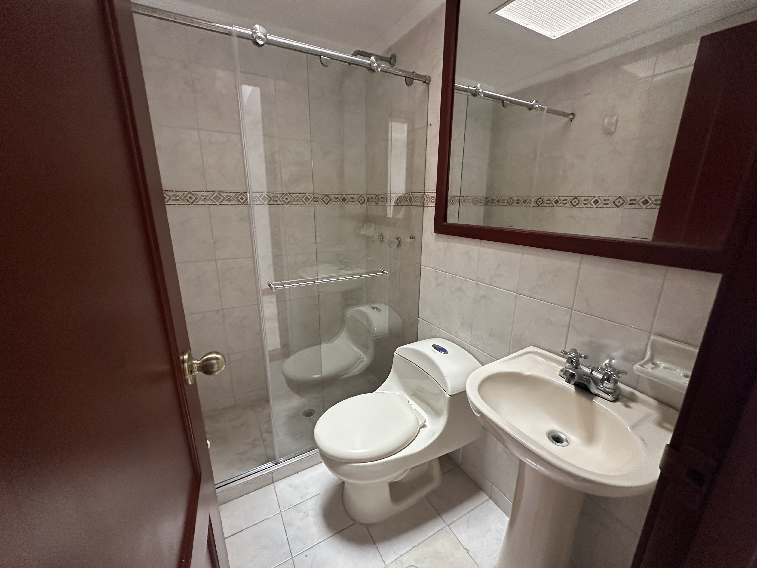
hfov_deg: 102.1
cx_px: 378
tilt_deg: -15.9
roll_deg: -0.6
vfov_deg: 85.7
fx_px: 306
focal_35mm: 14
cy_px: 284
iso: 500
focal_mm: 2.22
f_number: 2.2
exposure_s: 1/60
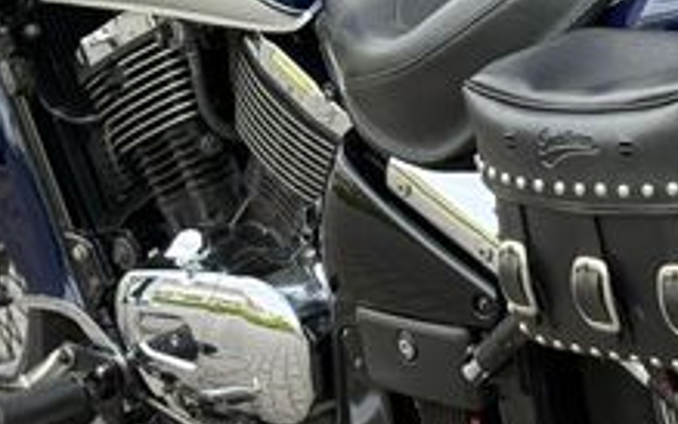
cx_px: 594
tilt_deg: -5.8
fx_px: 2754
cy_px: 99
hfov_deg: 13.9
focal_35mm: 149
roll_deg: +0.0
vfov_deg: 8.8
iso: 80
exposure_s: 1/553
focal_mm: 6.76
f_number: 1.78
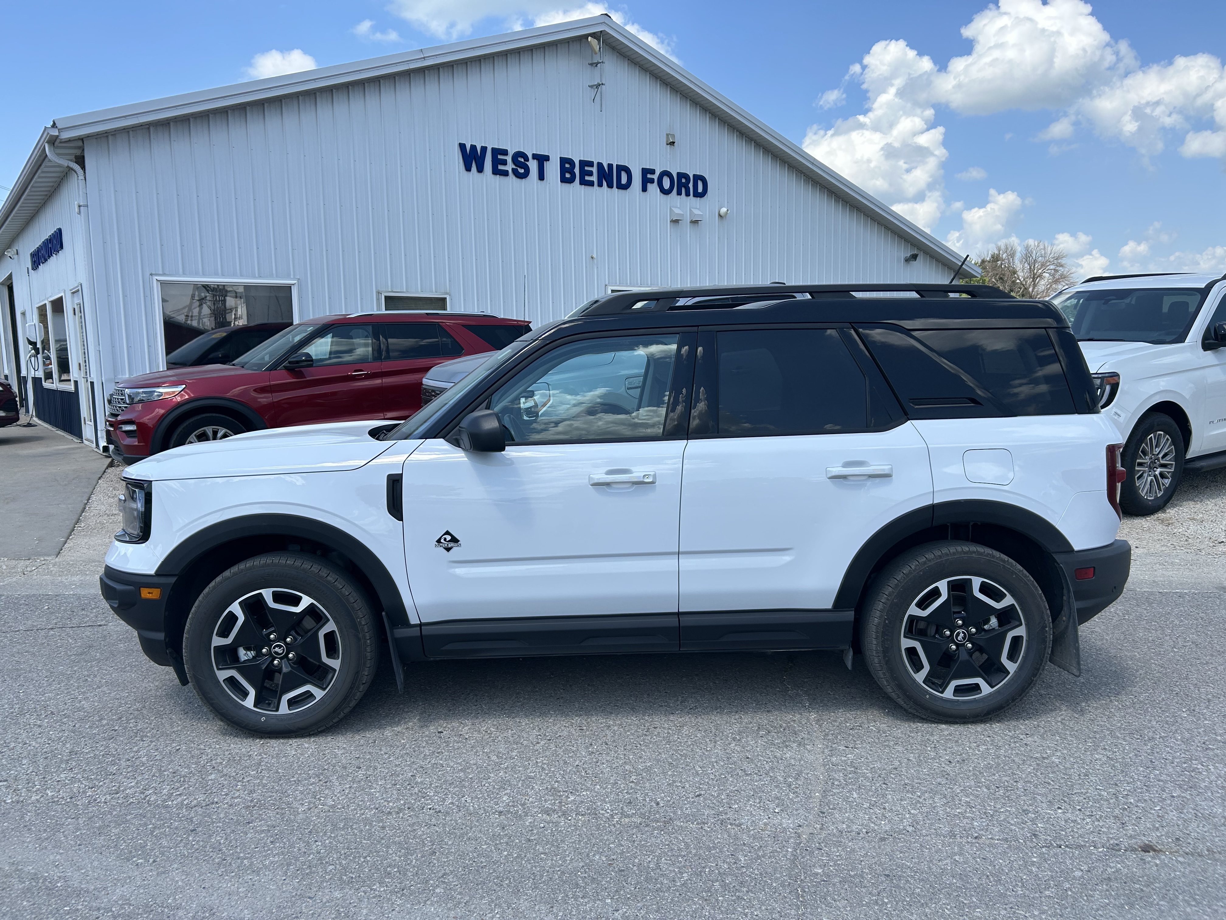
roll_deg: +1.8
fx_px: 921
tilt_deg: -7.9
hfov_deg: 67.3
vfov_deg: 53.1
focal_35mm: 26
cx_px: 613
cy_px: 460
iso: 50
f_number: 1.5
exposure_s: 1/2994
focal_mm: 5.7
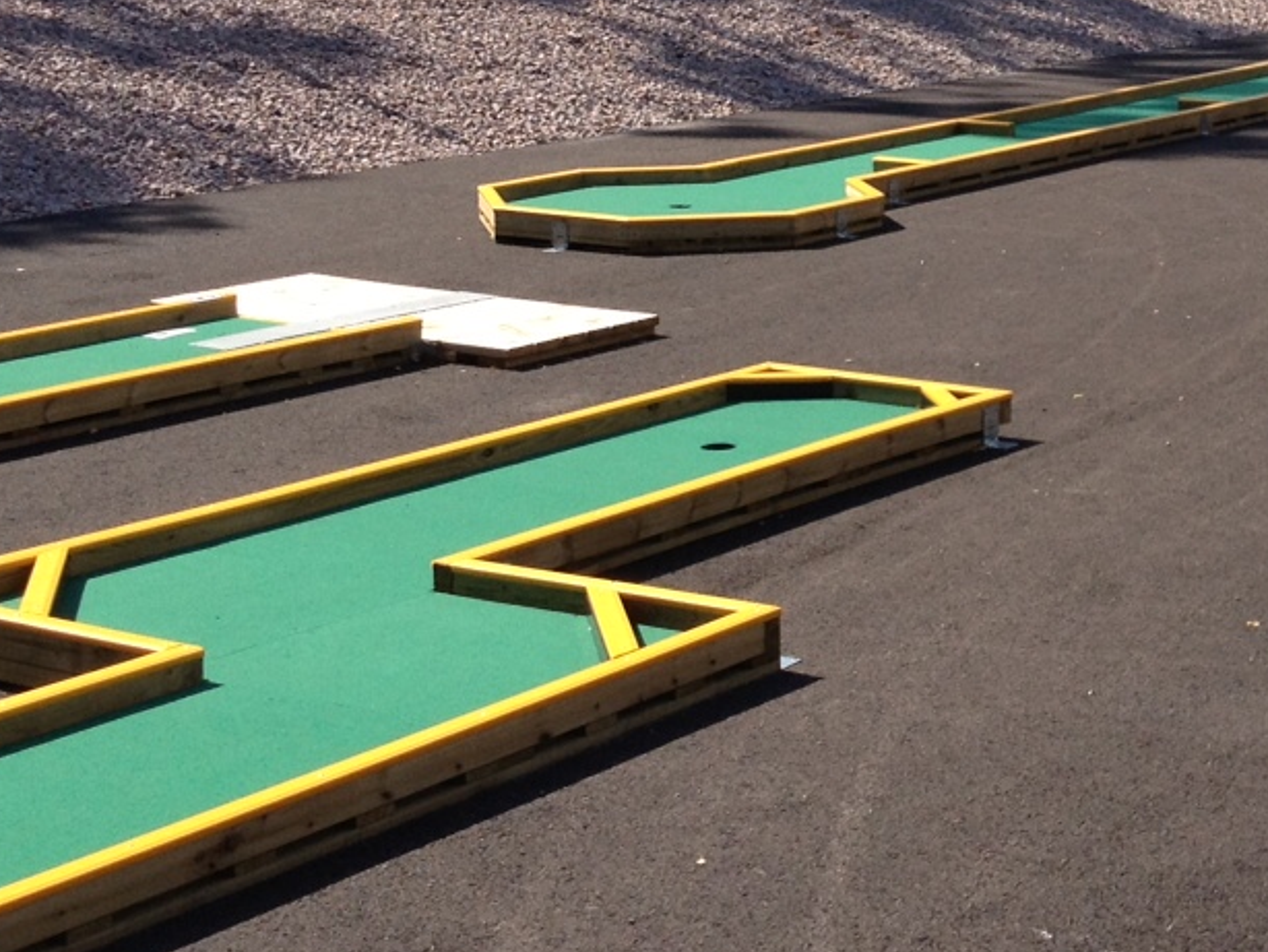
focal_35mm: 93
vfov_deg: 15.8
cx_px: 1291
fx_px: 3408
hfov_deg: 20.4
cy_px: 192
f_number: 2.4
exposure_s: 1/1381
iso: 50
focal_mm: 4.28
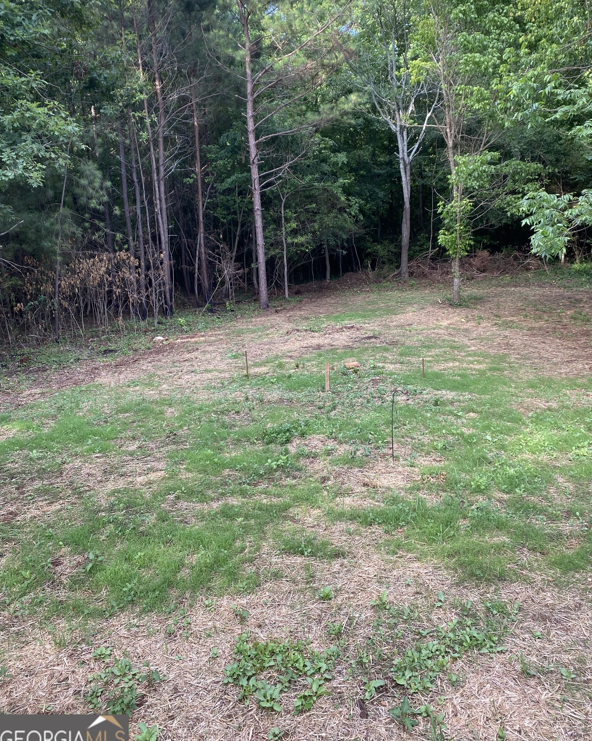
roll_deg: +4.3
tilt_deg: -12.3
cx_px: 326
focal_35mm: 30
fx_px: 657
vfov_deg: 58.6
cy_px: 320
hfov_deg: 48.4
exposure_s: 1/122
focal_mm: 4.25
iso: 32
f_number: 1.8
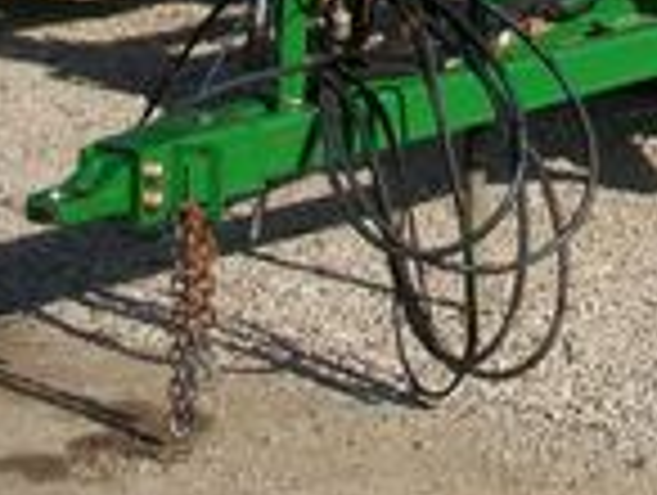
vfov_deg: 10.9
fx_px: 2471
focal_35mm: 130
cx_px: 806
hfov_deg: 14.6
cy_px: -302
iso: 80
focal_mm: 6.3
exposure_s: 1/500
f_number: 5.6
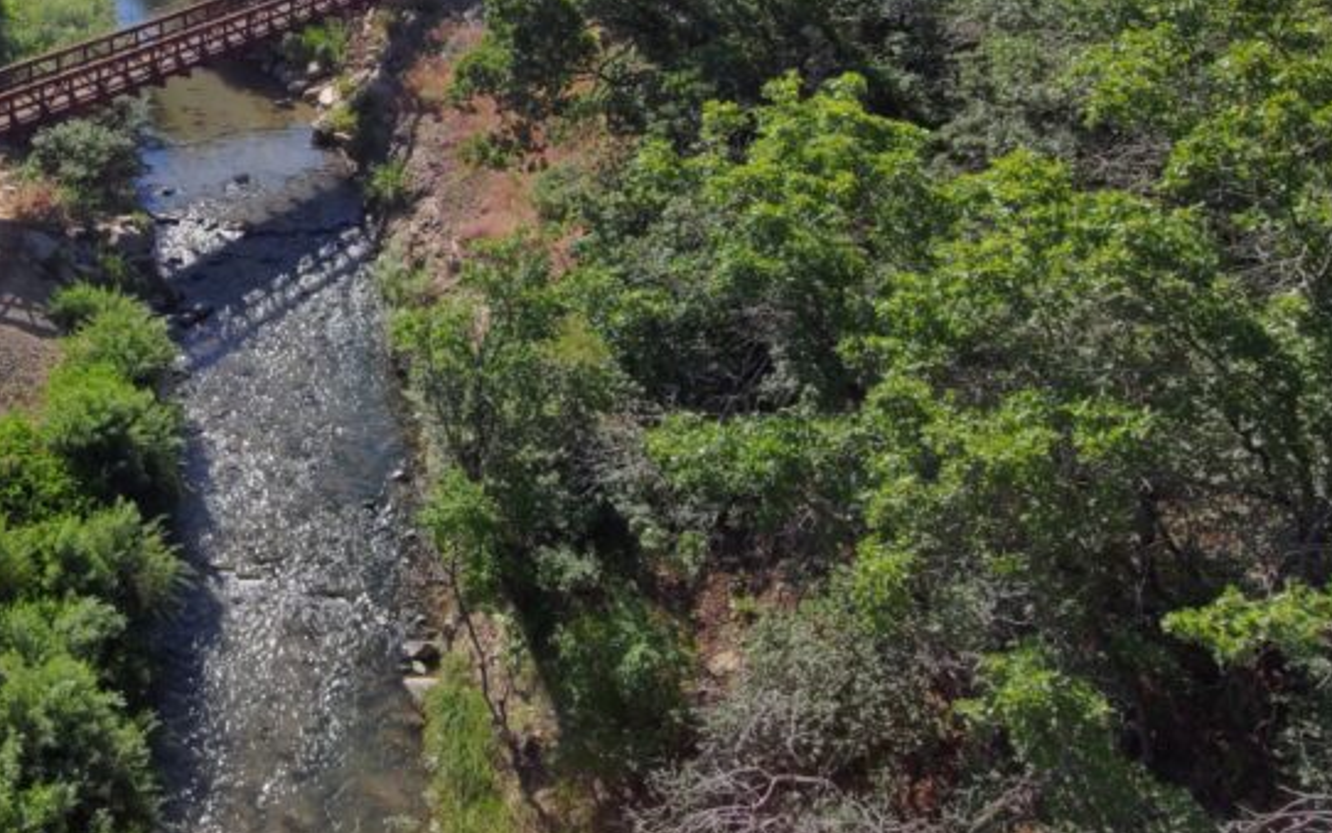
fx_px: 1525
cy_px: 21
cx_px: 128
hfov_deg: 43.1
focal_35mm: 42
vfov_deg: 28.8
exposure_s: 1/120
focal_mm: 3.7
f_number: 2.8
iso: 258
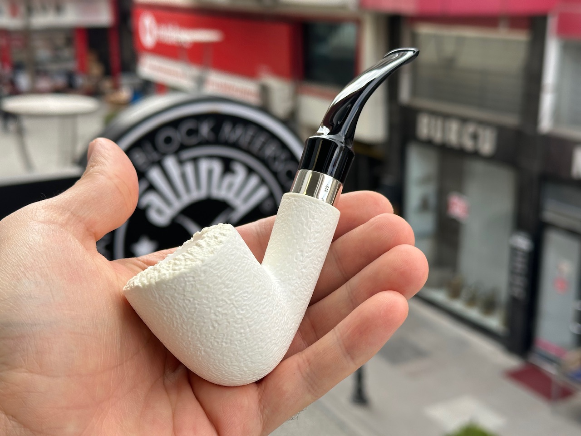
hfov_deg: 39.7
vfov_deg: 30.3
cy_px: 218
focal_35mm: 48
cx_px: 290
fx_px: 806
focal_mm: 6.86
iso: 64
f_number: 1.78
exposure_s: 1/880
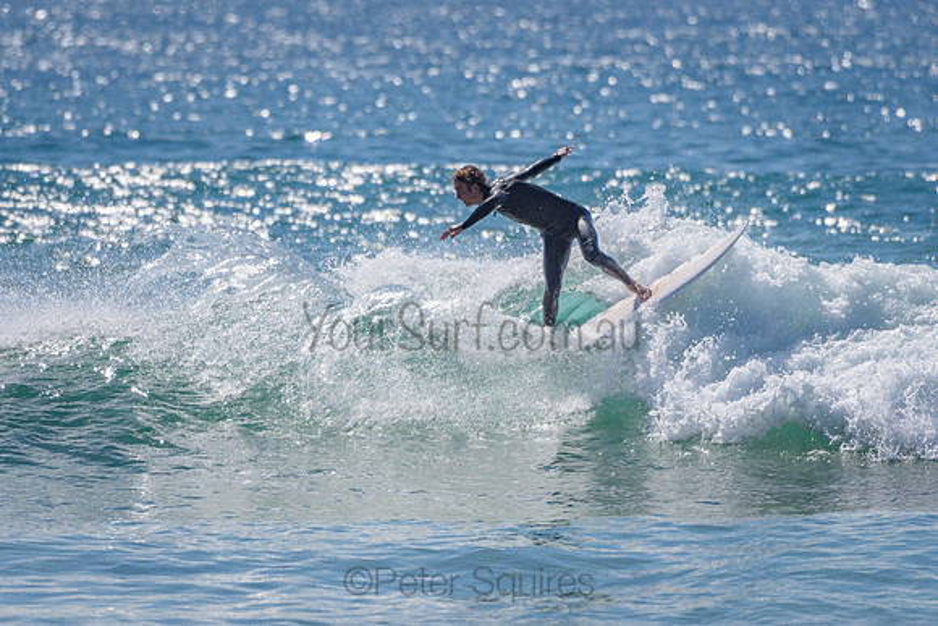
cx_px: 367
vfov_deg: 2.8
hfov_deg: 4.2
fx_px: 12708
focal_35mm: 488
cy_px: 375
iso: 72
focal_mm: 400
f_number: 5.6
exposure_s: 1/2000
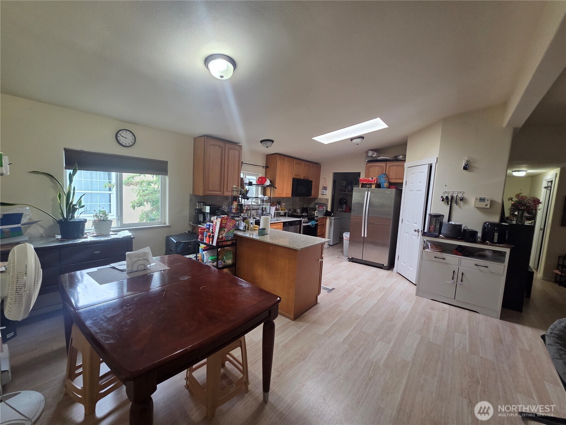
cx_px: 283
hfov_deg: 106.2
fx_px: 213
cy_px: 212
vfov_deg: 89.9
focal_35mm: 13
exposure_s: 1/60
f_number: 2.2
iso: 160
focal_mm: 2.2
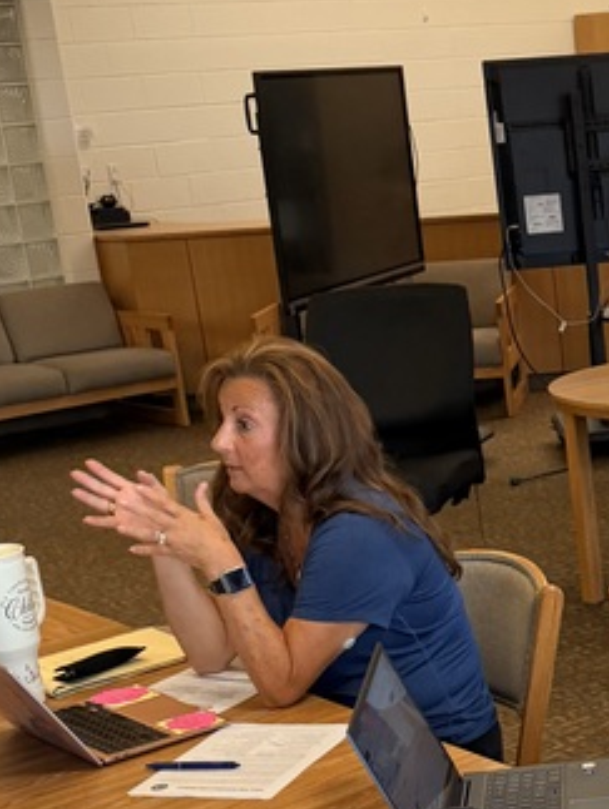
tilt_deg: -17.1
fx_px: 1779
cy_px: 684
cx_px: 749
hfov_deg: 18.3
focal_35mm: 76
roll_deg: +5.6
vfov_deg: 25.1
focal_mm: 6.76
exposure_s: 1/120
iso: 160
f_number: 1.78
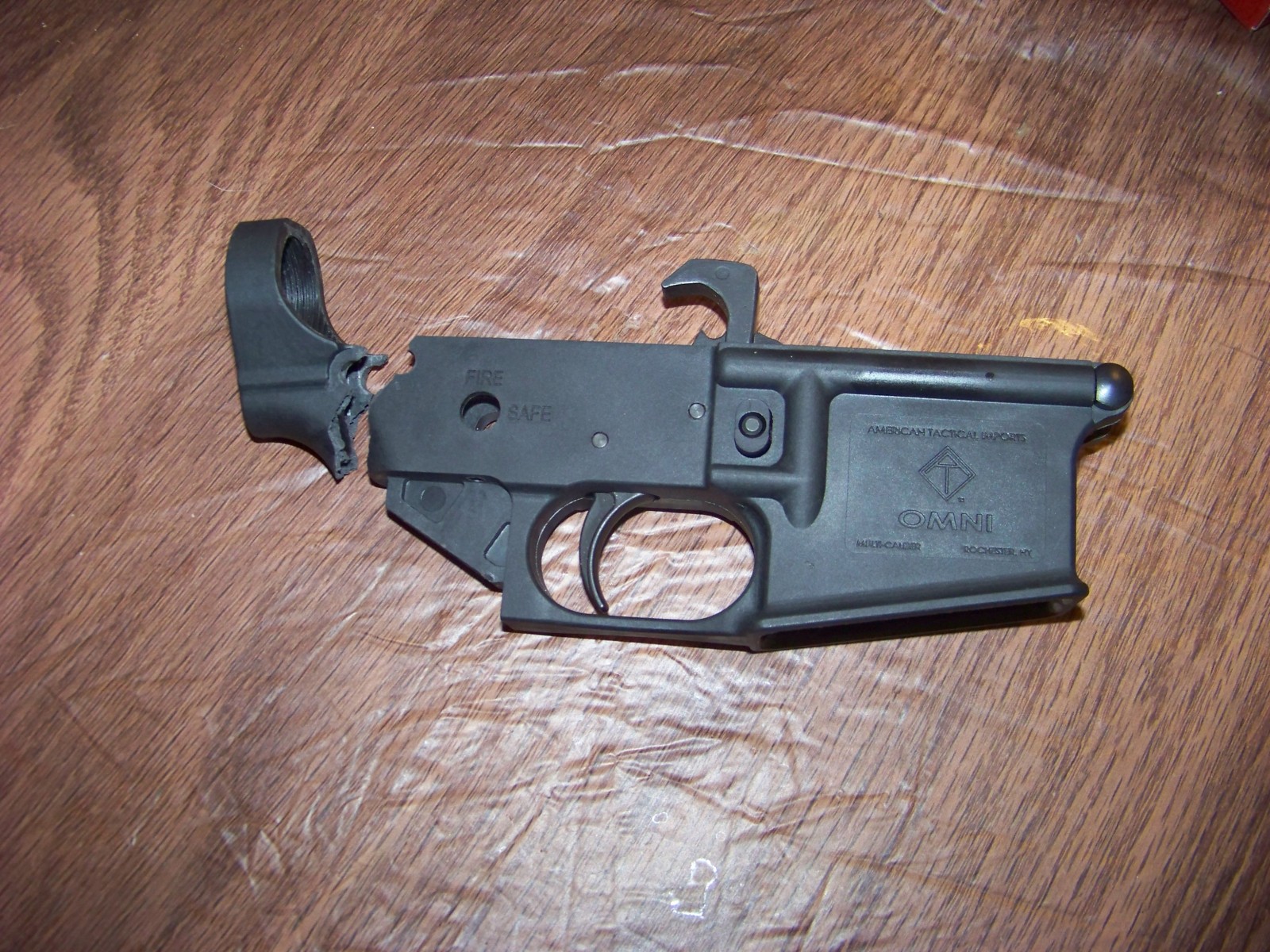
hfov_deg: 51.4
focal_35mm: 36
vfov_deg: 39.7
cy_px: 476
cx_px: 635
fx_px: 1321
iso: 200
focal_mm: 5.85
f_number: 2.8
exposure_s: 1/30
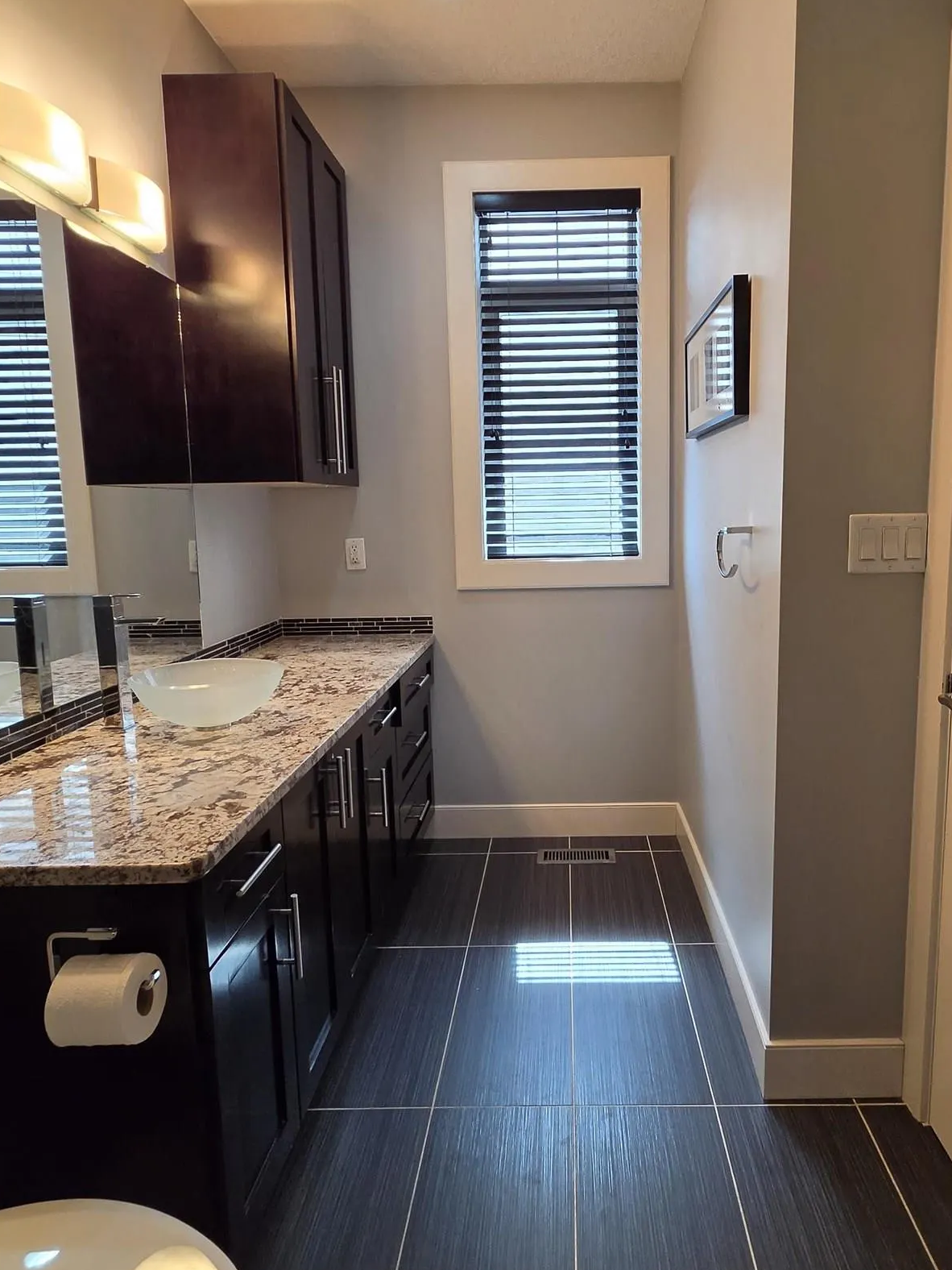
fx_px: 697
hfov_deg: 68.2
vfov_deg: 84.6
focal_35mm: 19
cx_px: 558
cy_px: 605
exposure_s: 1/120
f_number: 2.2
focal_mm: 2.2
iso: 250
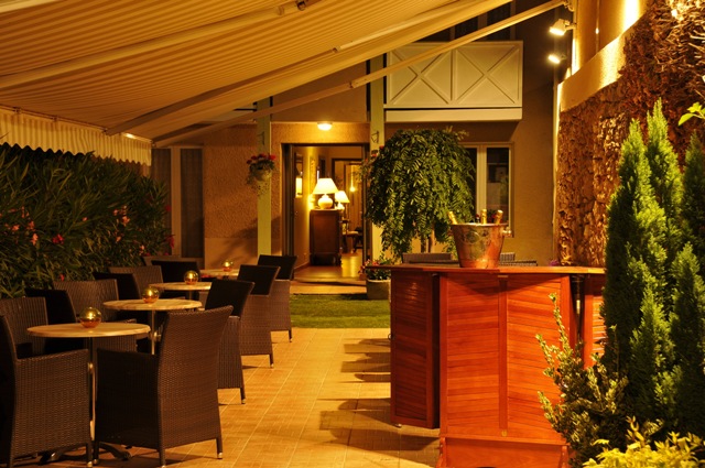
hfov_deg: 26.0
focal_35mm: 78
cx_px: 352
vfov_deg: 17.4
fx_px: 1526
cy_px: 234
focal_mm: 52
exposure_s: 1/1.25
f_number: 8
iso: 200
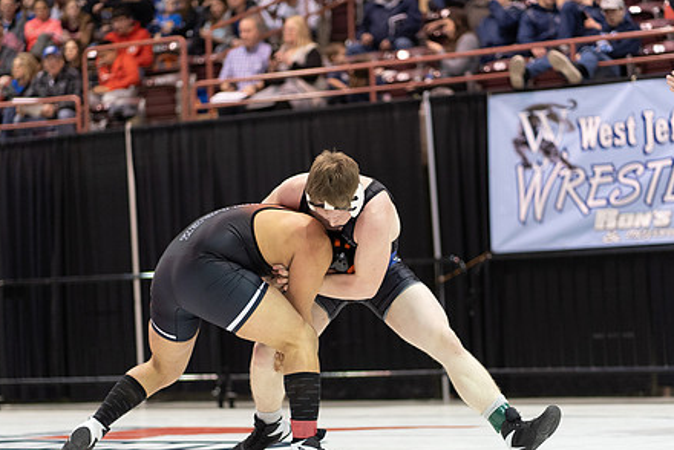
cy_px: 266
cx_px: 360
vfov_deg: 12.2
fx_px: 2098
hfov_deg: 18.2
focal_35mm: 112
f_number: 1.8
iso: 2500
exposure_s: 1/500
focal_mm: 85
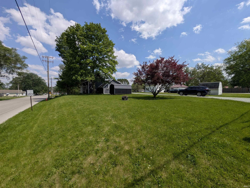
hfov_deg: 110.5
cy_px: 94
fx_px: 87
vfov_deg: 94.6
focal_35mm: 12
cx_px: 125
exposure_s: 1/4878
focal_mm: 2.02
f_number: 1.7
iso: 49
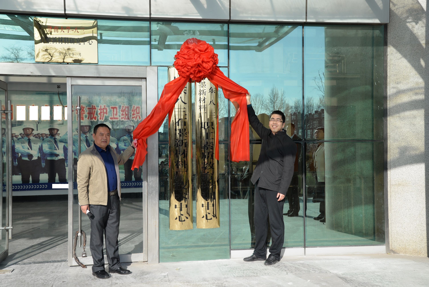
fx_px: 524
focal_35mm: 44
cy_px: 144
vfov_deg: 30.5
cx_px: 214
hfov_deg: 44.5
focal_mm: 44
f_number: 8
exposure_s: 1/250
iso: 140
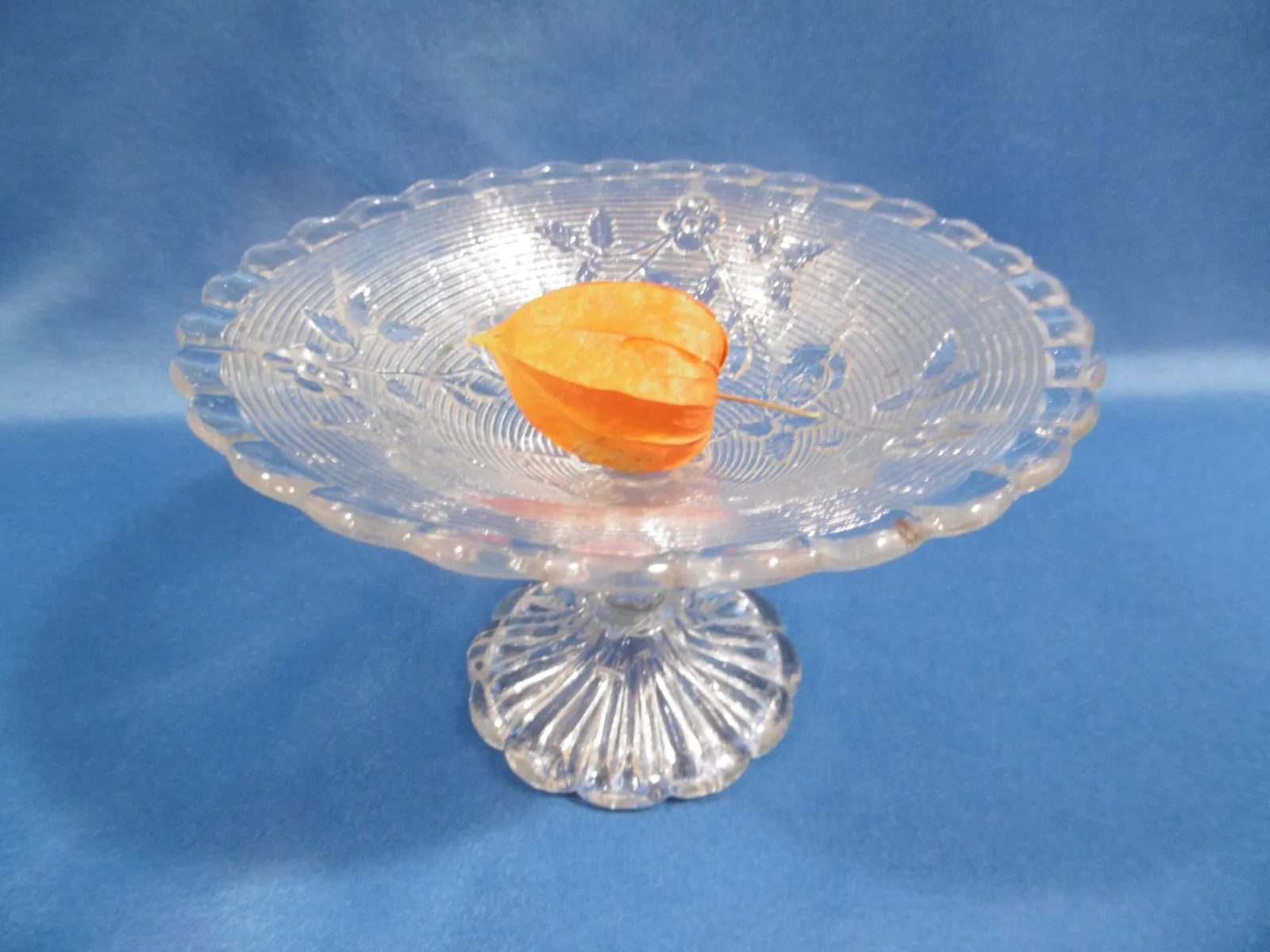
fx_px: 881
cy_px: 476
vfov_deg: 56.8
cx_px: 635
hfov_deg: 71.6
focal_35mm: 24
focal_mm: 4.3
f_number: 3.1
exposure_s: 1/13
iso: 400
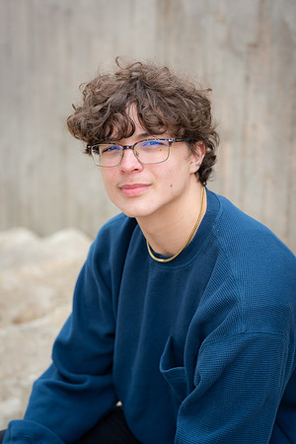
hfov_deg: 16.1
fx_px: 1048
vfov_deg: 23.9
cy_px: 222
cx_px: 148
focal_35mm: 85
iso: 80
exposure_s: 1/125
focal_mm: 85
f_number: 3.5
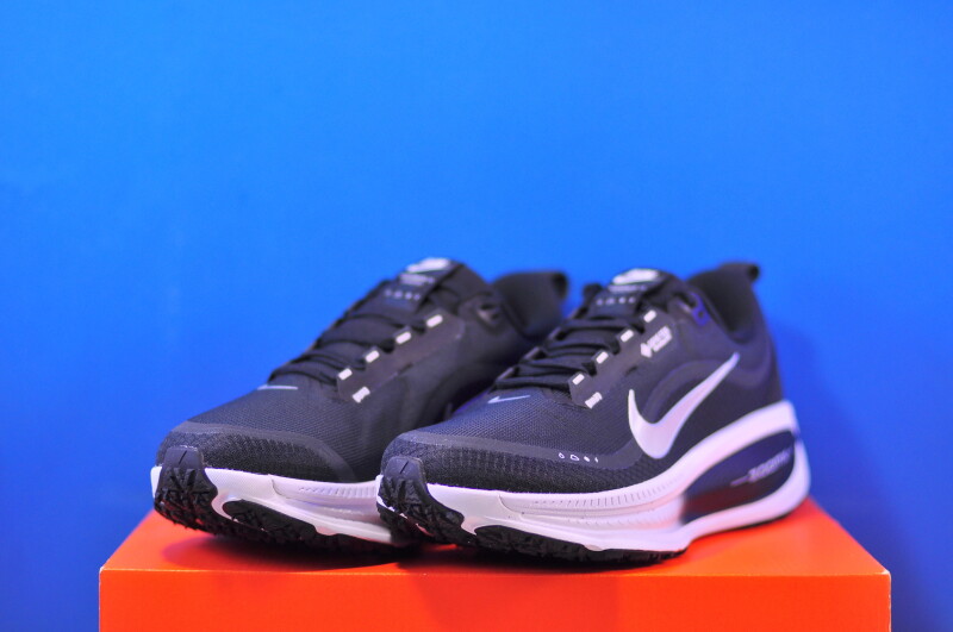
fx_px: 1983
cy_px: 316
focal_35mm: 75
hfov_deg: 27.0
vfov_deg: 18.1
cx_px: 476
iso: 250
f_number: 2
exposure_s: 1/320
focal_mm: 50
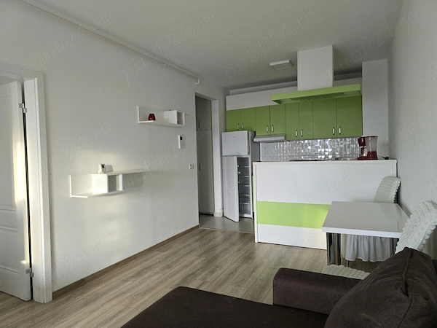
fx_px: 290
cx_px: 218
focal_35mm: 23
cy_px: 164
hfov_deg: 73.9
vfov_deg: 58.9
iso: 320
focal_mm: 6.3
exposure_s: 1/100
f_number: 1.7
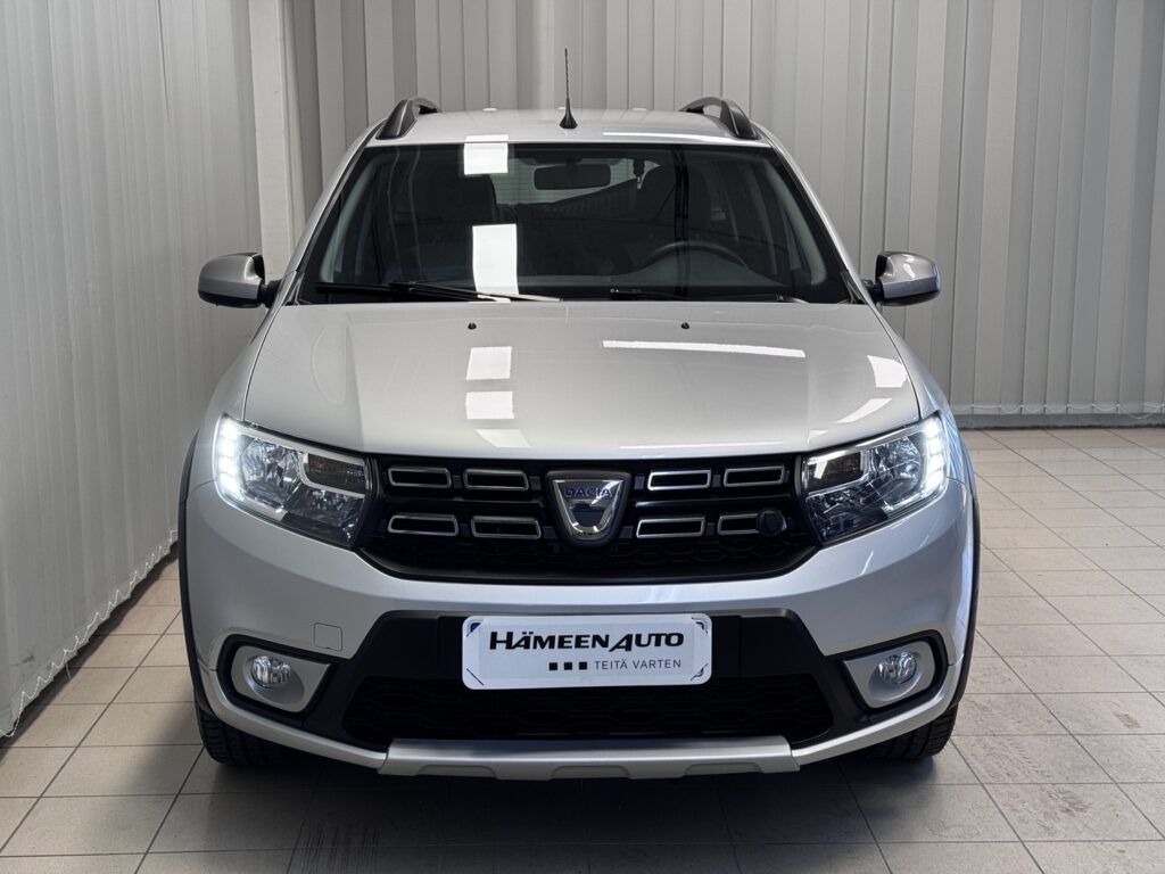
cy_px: 437
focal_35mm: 48
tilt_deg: -9.7
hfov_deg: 39.7
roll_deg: +0.5
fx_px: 1615
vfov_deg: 30.3
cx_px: 582
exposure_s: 1/100
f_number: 1.78
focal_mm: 6.76
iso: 50
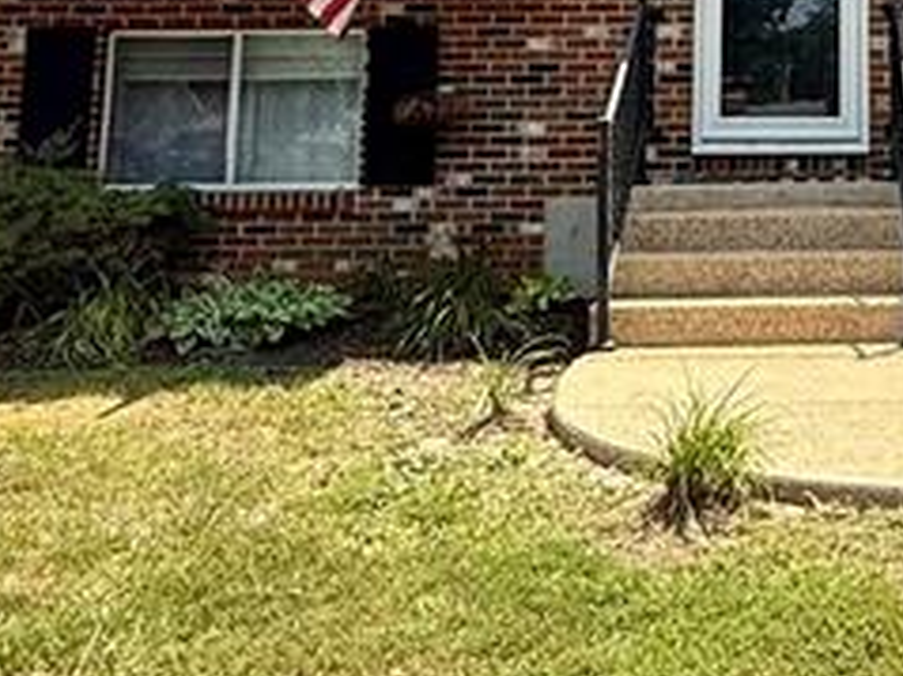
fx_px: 1564
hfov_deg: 30.4
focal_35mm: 60
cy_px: -177
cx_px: 854
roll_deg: +0.2
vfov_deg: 22.2
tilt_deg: +12.2
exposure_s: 1/1368
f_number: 2.2
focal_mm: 2.22
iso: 64
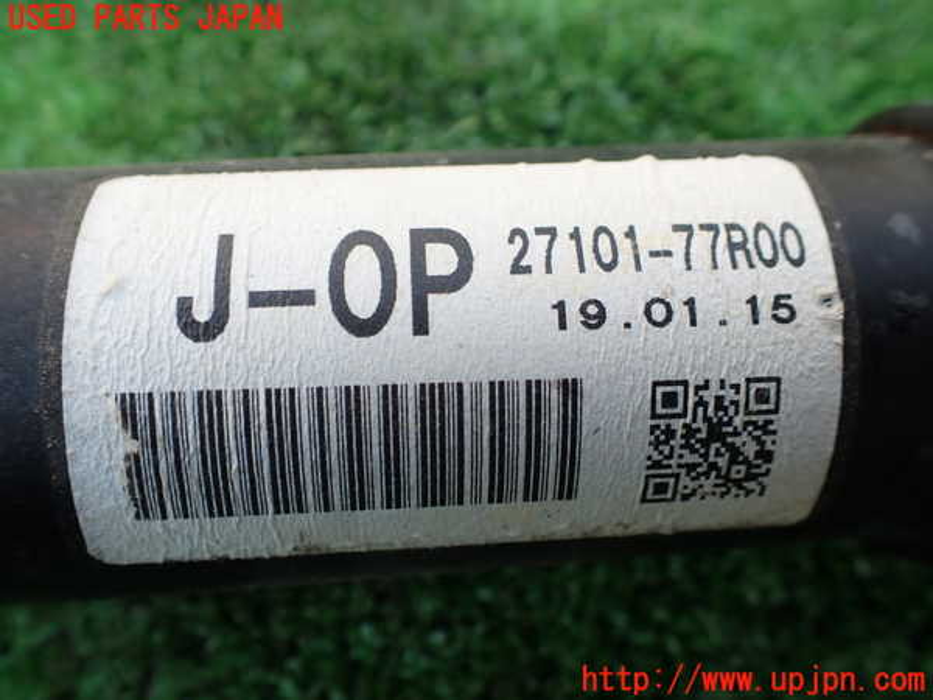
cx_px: 466
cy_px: 350
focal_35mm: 30
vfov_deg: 46.8
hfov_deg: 60.0
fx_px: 809
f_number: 2.3
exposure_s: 1/200
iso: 100
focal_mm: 5.4
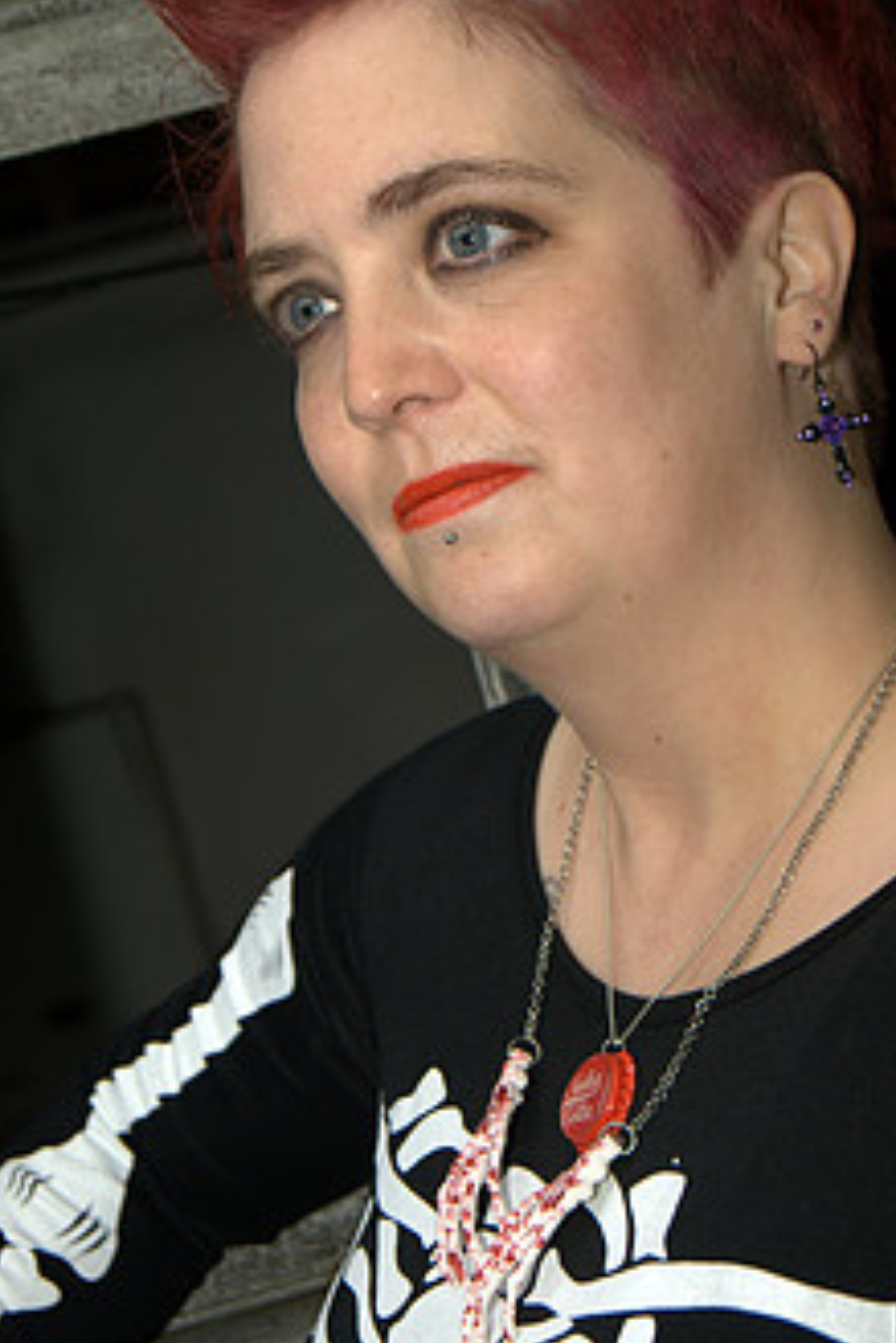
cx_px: 513
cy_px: 557
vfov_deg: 21.9
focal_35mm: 93
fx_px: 3456
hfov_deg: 14.8
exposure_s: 1/80
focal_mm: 45
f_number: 5.6
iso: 100
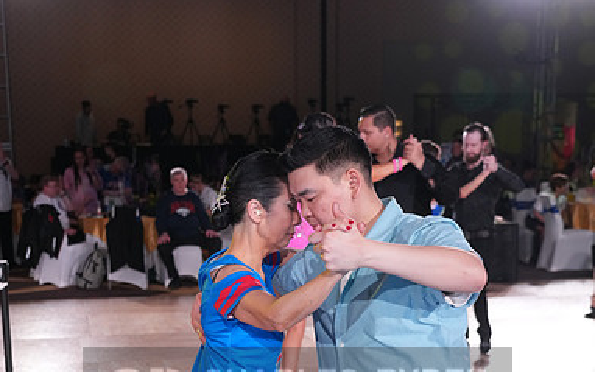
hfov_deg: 31.5
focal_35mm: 65
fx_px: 1054
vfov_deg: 19.3
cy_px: 400
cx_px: 298
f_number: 4
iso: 2500
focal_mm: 42
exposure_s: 1/500
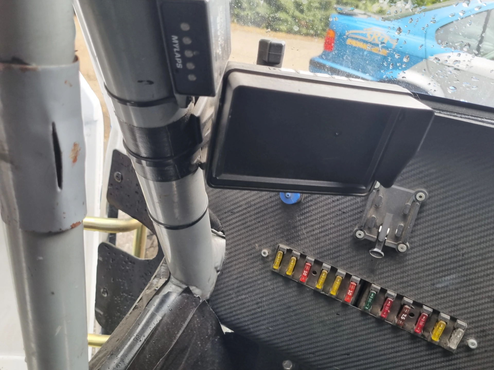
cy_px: 185
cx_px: 247
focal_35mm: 26
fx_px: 371
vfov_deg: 53.1
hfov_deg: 67.3
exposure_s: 1/100
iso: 64
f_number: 1.8
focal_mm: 5.4
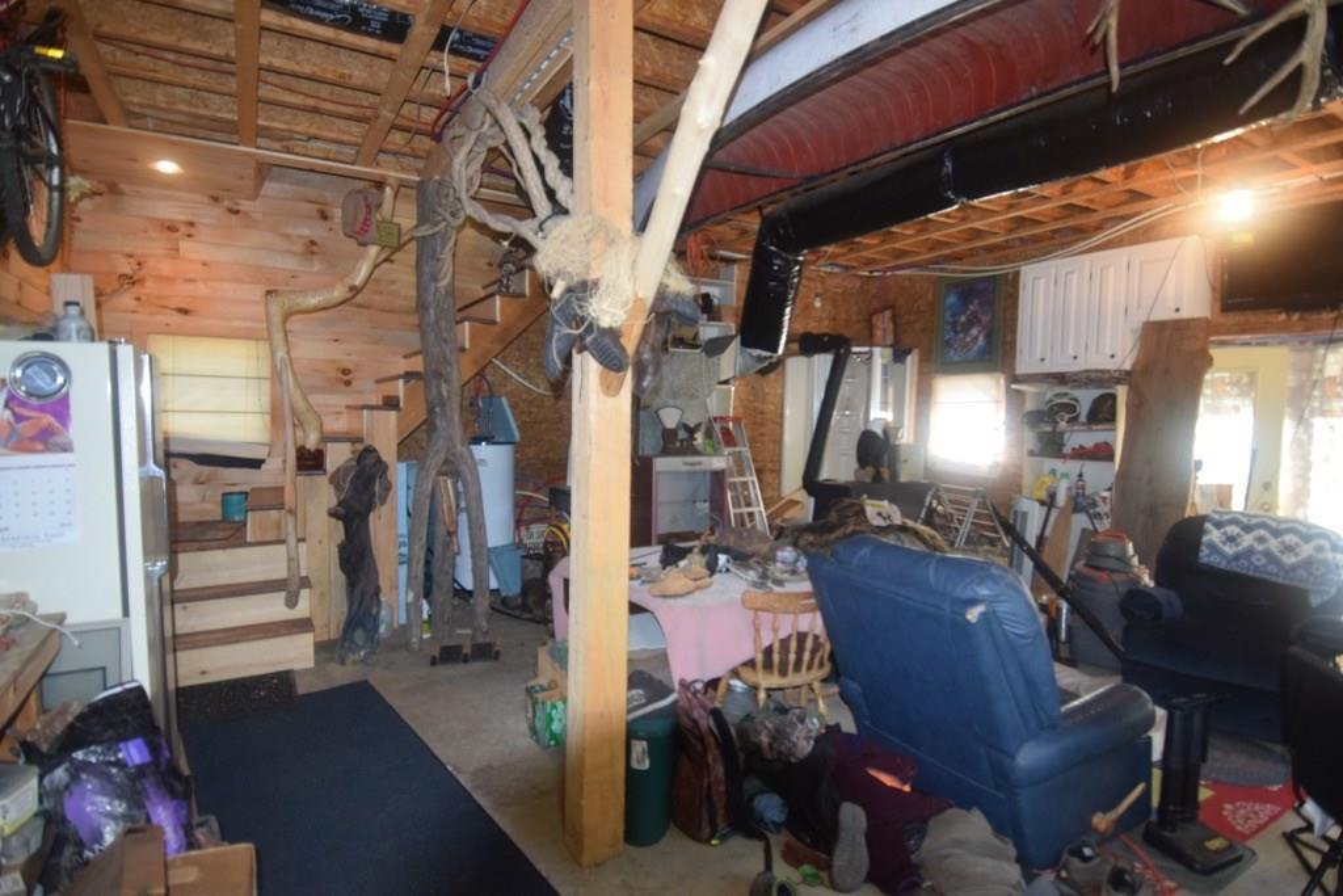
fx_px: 672
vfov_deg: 67.4
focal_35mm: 18
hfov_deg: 90.0
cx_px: 672
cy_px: 448
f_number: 4.5
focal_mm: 12
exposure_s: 1/80
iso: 800
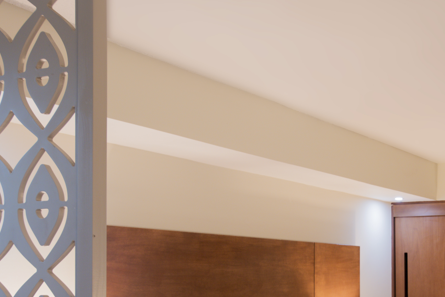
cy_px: 292
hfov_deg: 28.8
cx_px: 375
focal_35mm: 68
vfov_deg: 19.5
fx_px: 841
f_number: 5.6
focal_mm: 30
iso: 200
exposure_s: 1/6
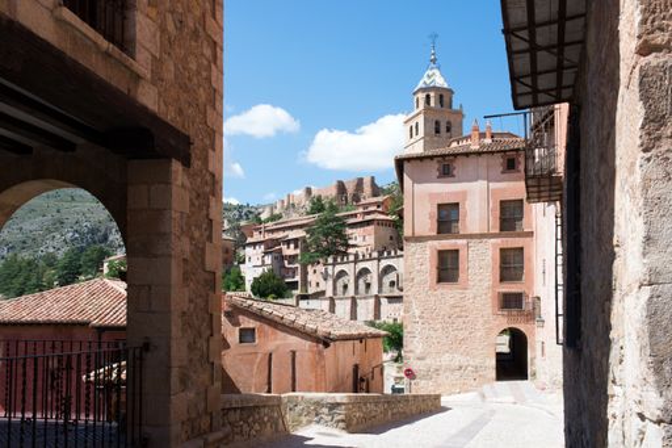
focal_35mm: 35
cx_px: 336
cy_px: 224
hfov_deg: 54.4
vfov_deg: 37.8
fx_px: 653
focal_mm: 35
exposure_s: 1/80
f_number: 16
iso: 200
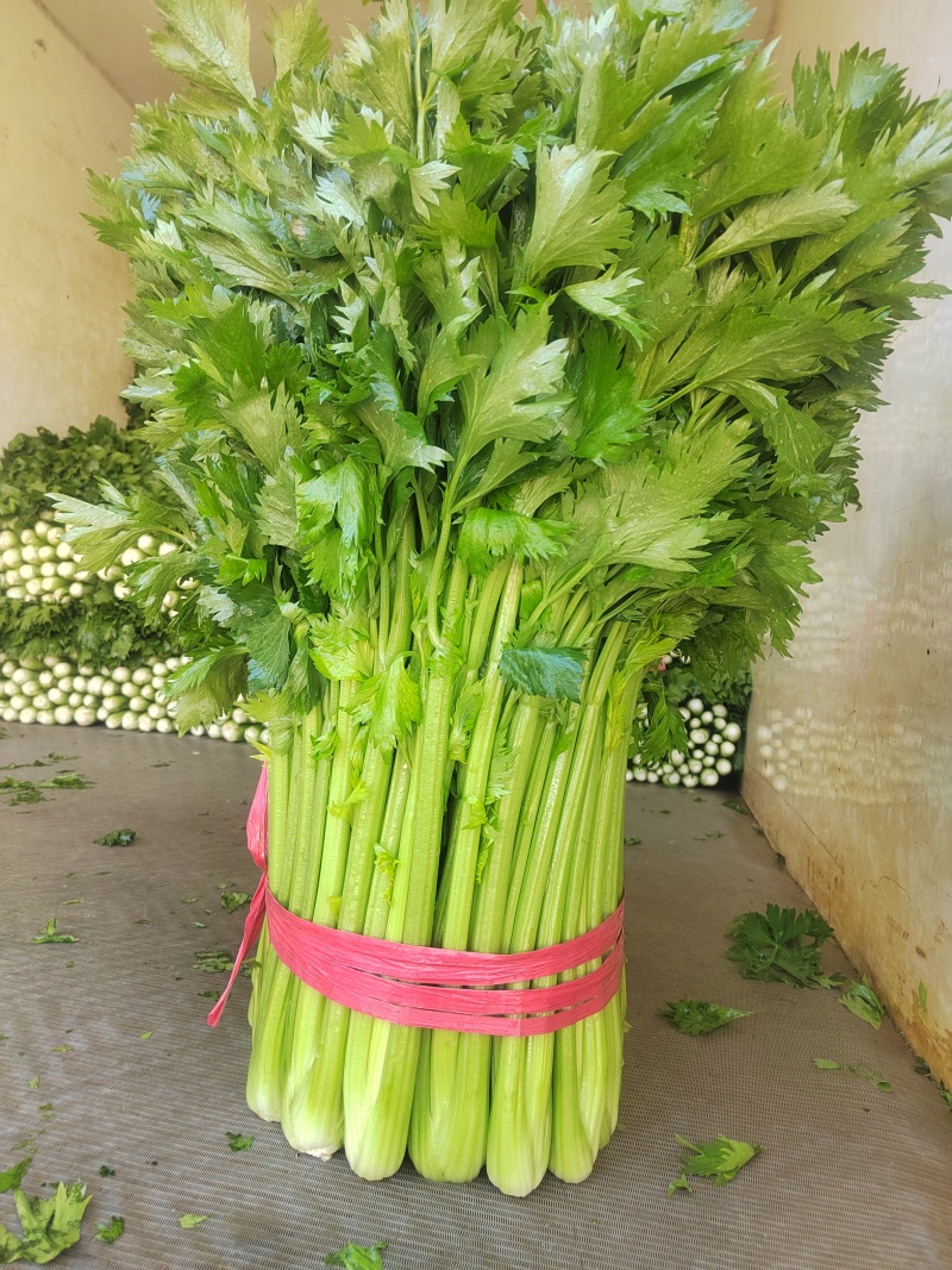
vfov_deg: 73.9
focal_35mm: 23
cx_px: 476
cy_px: 635
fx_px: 844
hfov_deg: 58.9
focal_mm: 5.52
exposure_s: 1/100
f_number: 1.9
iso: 550
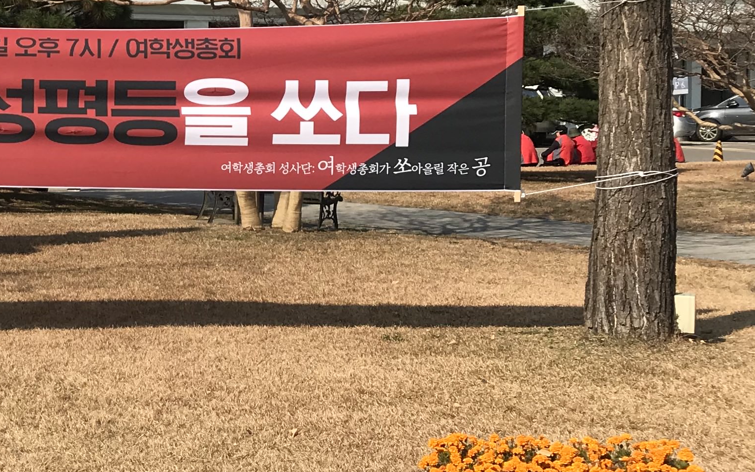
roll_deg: -0.7
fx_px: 1605
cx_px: 34
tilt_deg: -2.1
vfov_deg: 16.7
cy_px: 134
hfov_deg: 25.4
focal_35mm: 78
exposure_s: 1/2398
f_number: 1.8
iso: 20
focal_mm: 3.99
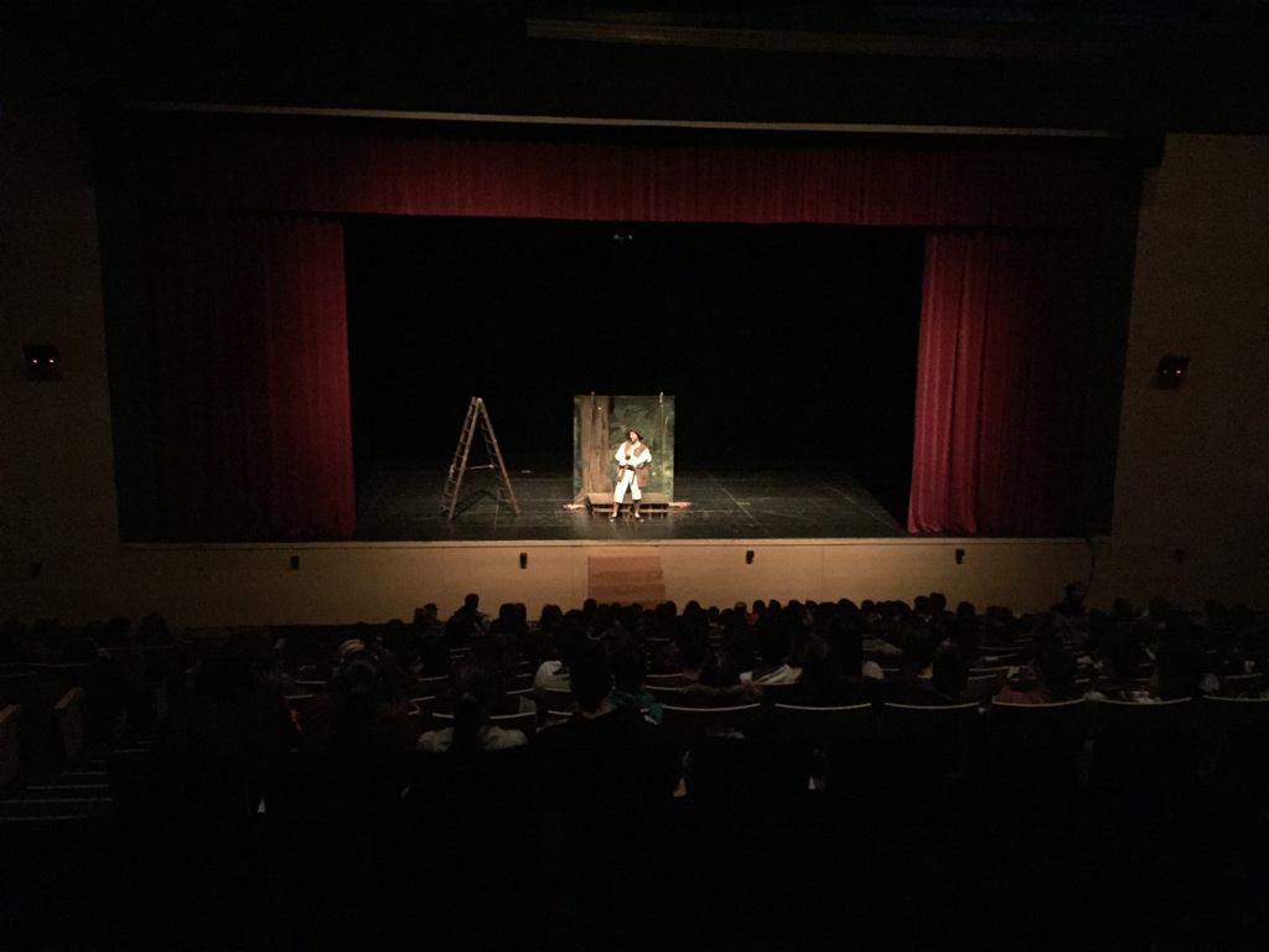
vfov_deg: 48.2
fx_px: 1063
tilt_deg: -9.0
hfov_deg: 61.7
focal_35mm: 29
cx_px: 634
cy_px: 476
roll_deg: -0.6
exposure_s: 1/17
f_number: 2.2
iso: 2000
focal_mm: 4.15
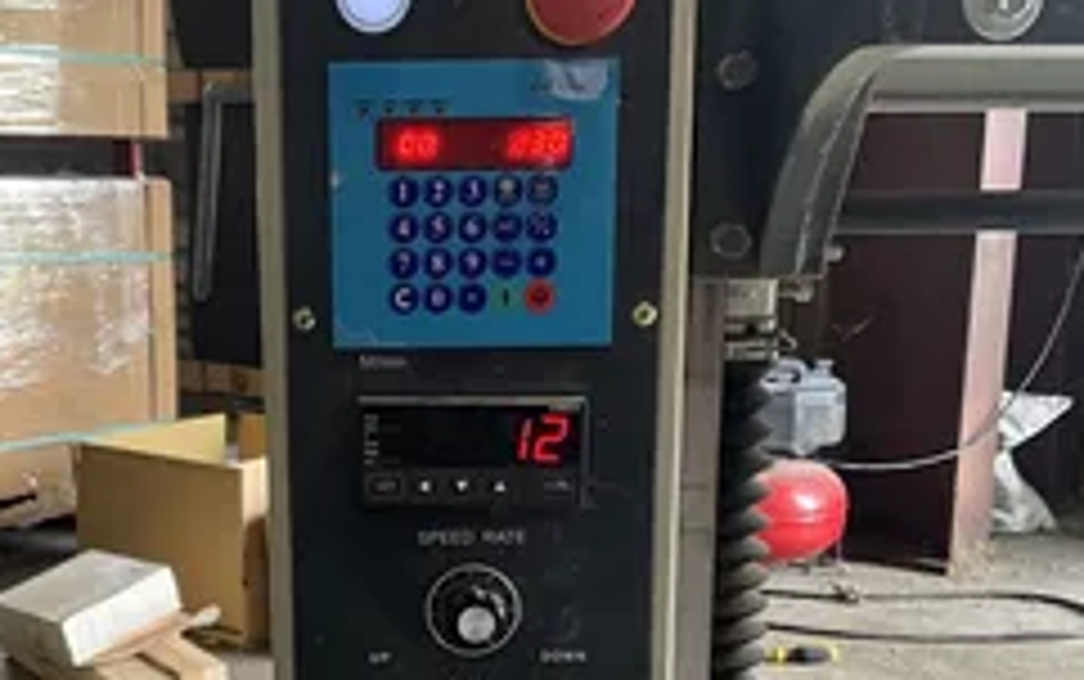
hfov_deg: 39.2
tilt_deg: -12.6
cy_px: 495
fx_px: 1508
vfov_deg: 25.1
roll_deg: +0.0
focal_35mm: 51
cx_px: 382
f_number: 1.8
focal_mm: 3
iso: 64
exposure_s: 1/107
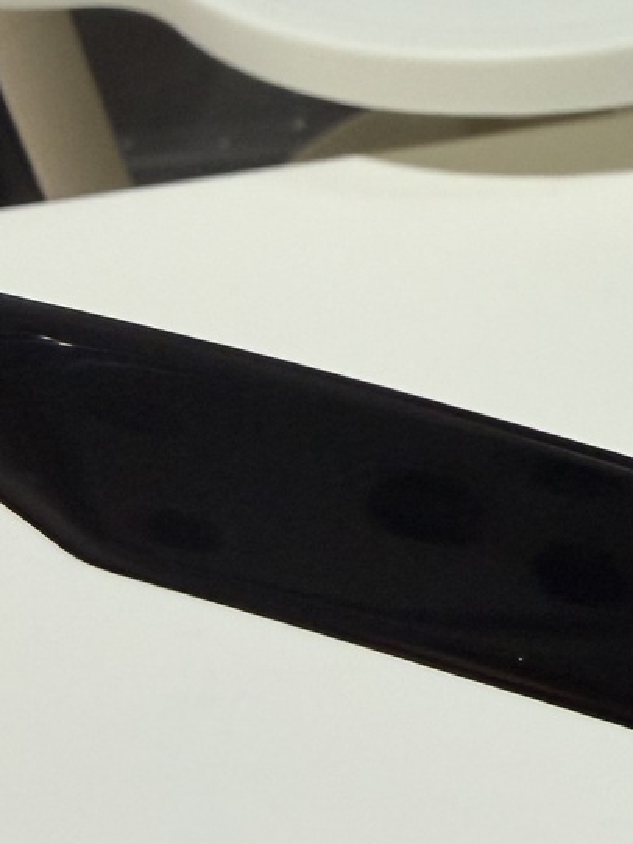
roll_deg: +4.2
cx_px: 748
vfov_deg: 27.4
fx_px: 1730
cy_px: 432
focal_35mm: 71
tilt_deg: -40.4
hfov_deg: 19.6
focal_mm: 2.22
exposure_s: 1/50
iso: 250
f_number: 2.2
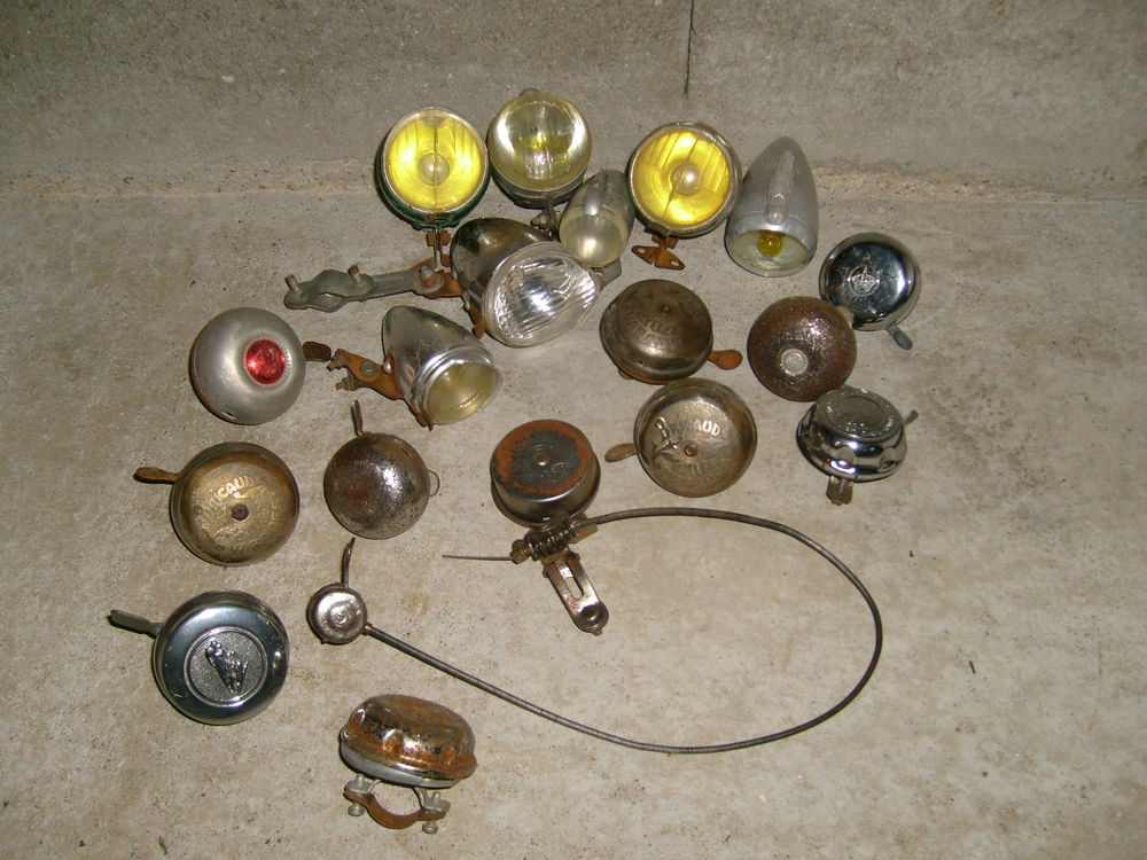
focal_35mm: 35
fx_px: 1160
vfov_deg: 40.7
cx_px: 574
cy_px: 430
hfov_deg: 52.6
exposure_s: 1/45
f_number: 2.8
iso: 100
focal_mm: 5.8
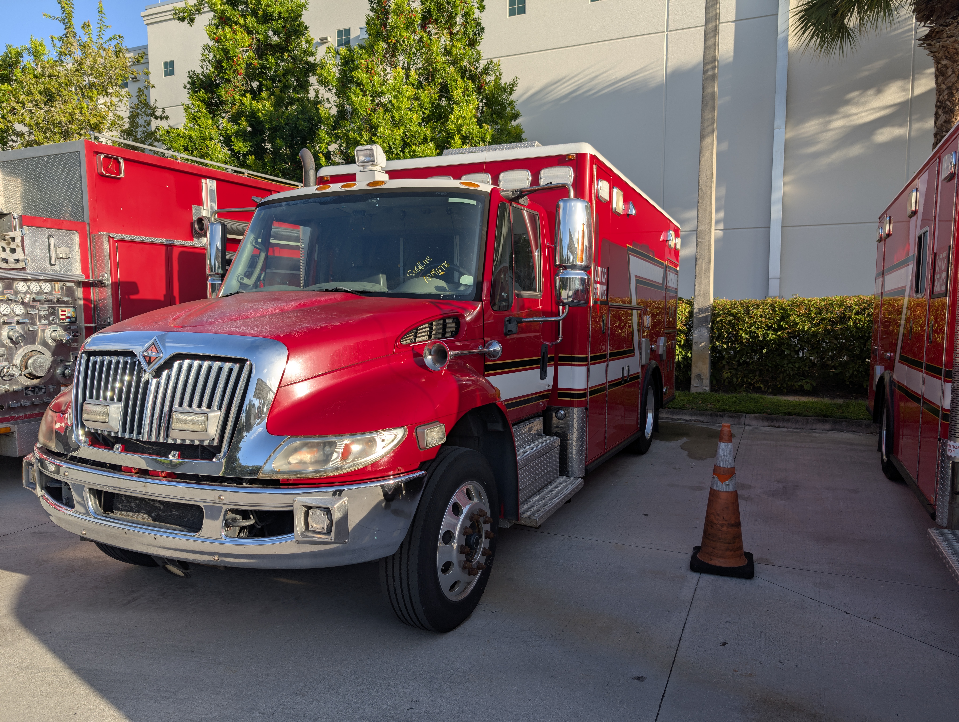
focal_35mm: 24
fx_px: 666
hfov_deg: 71.5
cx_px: 480
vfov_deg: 56.9
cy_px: 361
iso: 22
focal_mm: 6.9
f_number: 1.68
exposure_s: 1/1215
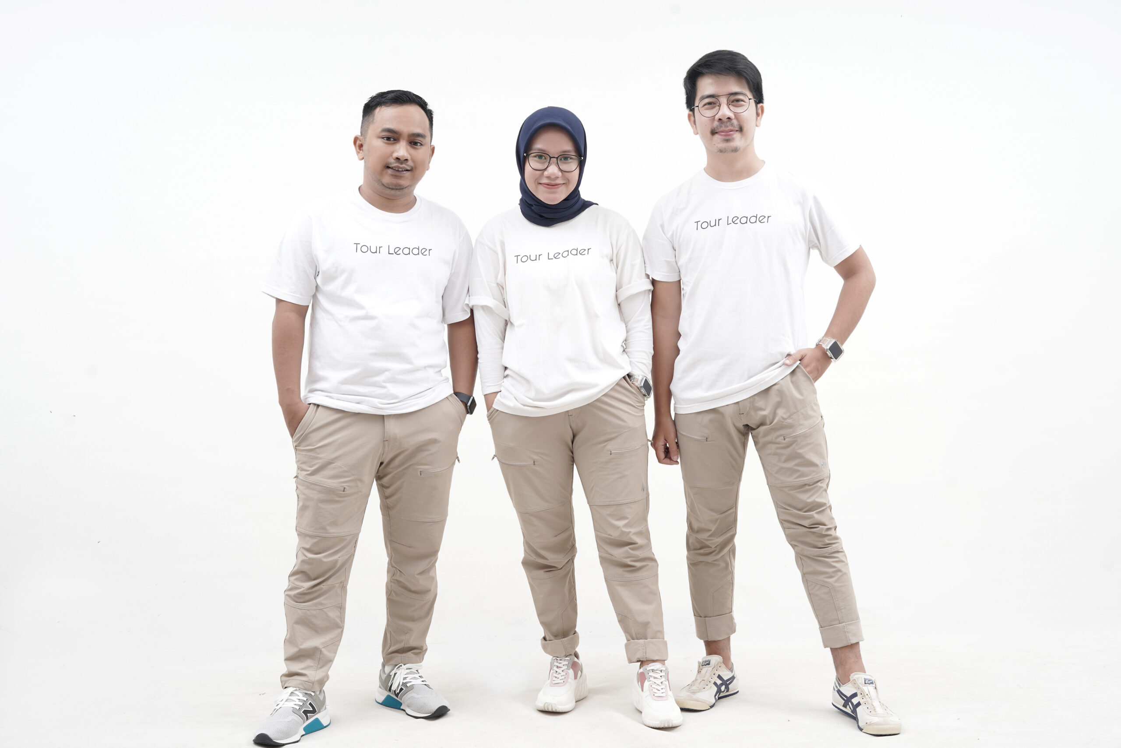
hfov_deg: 39.6
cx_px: 560
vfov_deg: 27.0
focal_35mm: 50
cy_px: 374
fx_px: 1557
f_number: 8
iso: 200
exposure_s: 1/160
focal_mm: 50
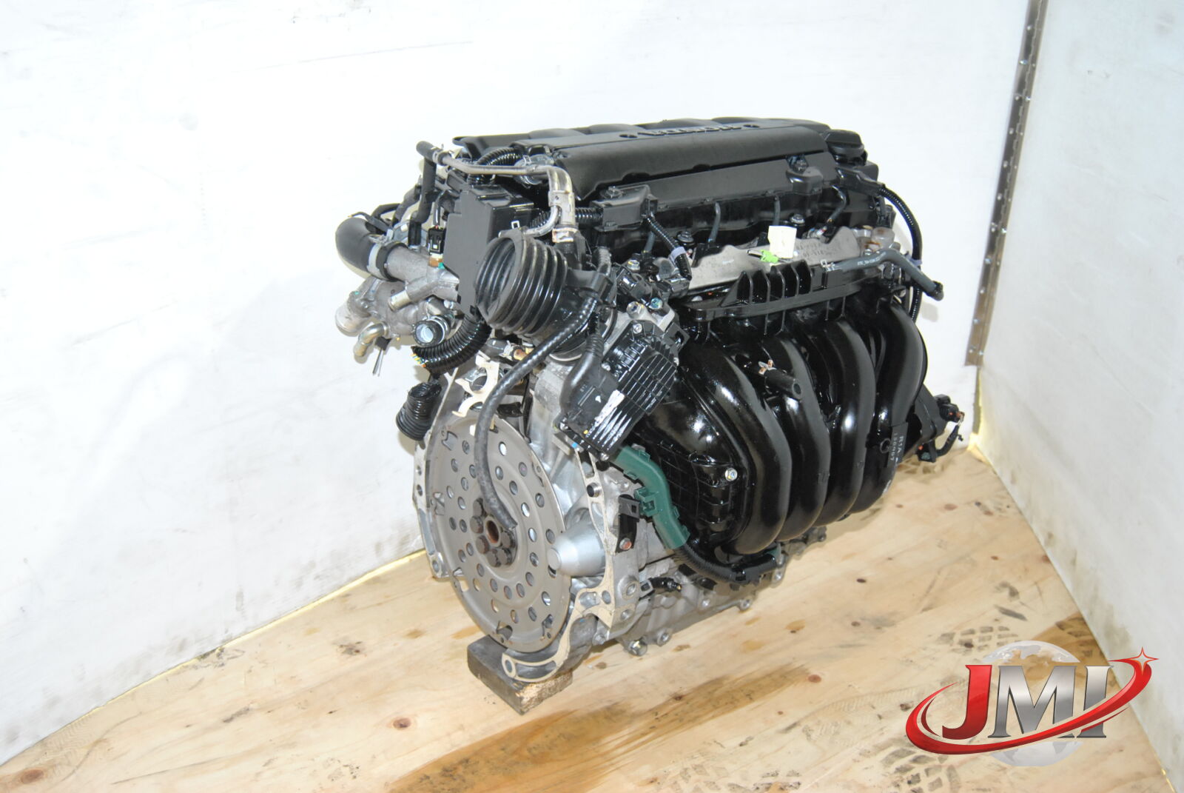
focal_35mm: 39
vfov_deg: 34.3
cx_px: 592
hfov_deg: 49.5
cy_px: 396
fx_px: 1284
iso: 800
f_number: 5
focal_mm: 26
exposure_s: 1/60
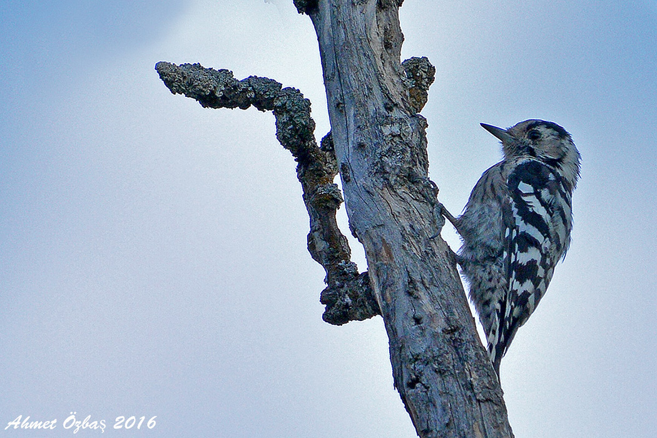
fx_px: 8759
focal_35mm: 480
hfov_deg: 4.3
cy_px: 219
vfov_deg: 2.9
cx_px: 328
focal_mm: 480
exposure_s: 1/1250
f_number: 5.6
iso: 200
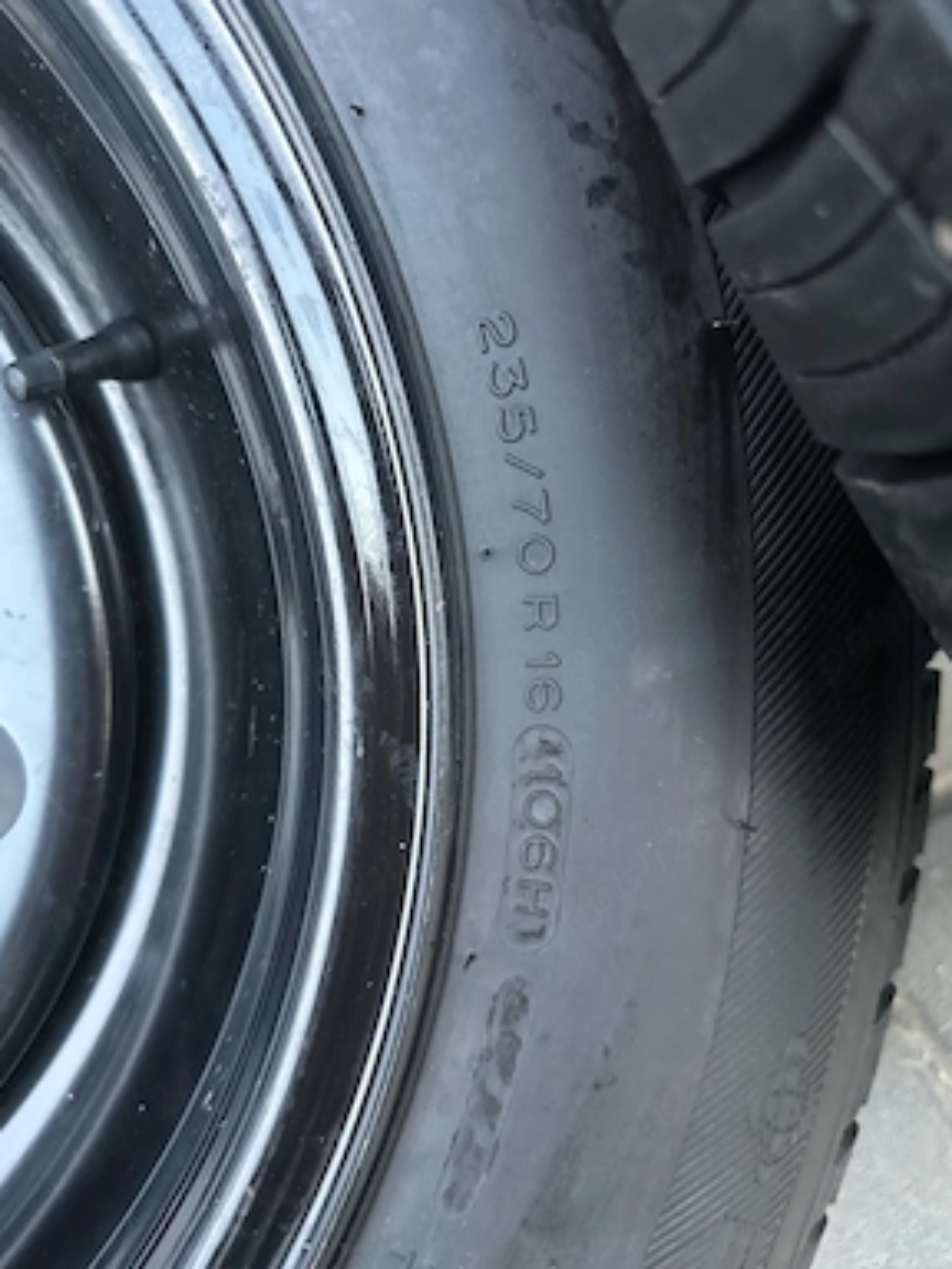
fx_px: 917
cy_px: 638
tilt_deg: -40.4
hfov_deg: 54.9
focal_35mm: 25
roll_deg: +24.4
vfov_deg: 69.4
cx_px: 473
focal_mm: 6.86
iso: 1000
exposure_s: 1/47
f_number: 1.78
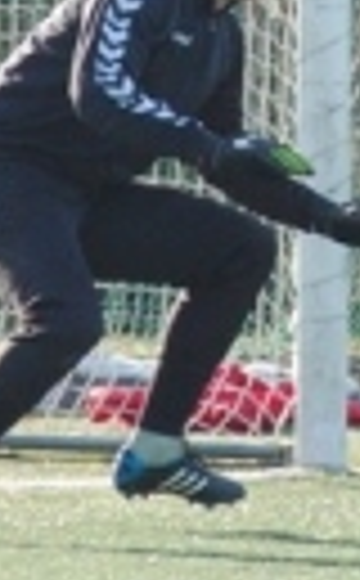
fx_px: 15928
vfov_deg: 2.1
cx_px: 315
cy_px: 13
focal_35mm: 1009
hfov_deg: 1.3
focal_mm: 170
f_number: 4.8
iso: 800
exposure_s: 1/400
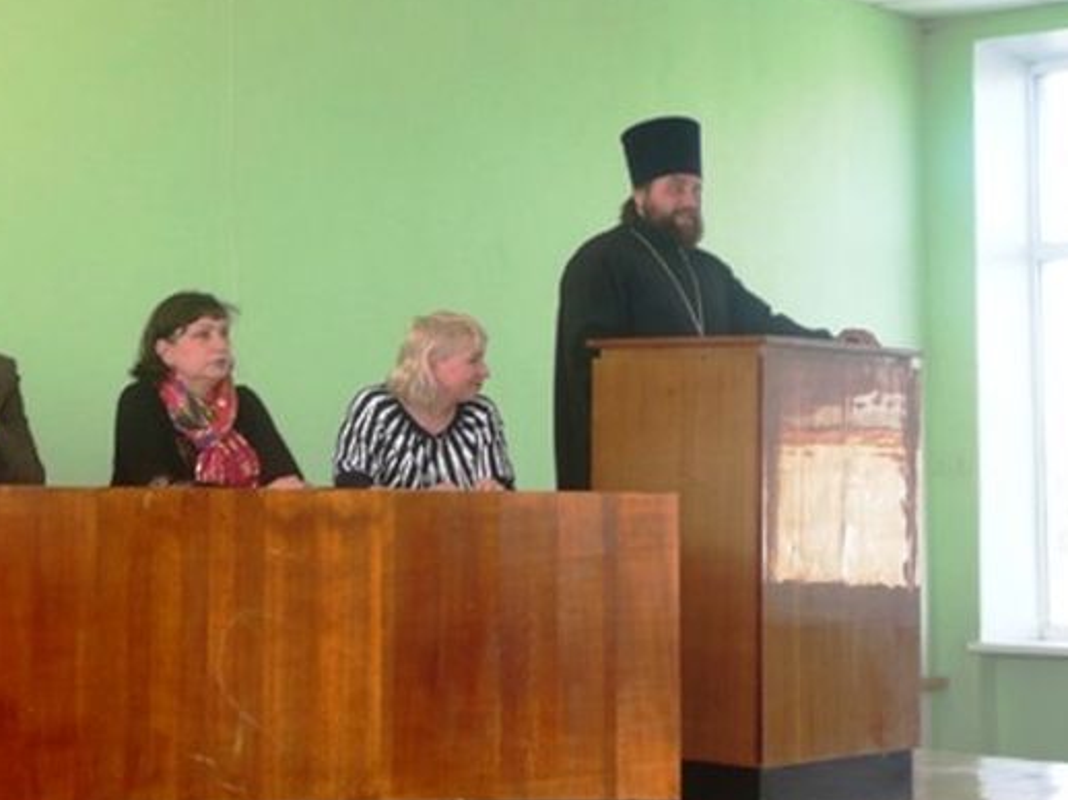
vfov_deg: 17.3
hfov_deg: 22.8
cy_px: 274
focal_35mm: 85
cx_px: 272
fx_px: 2621
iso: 100
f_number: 4.3
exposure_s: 1/30
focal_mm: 9.1
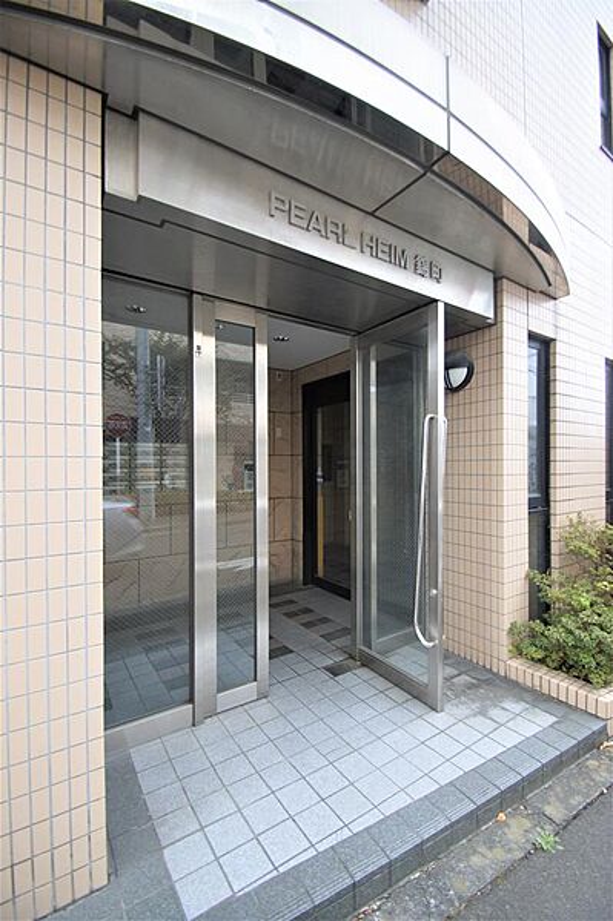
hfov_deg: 77.2
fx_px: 384
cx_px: 306
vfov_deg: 100.4
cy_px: 460
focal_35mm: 15
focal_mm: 10
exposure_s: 1/30
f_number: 3.5
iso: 160
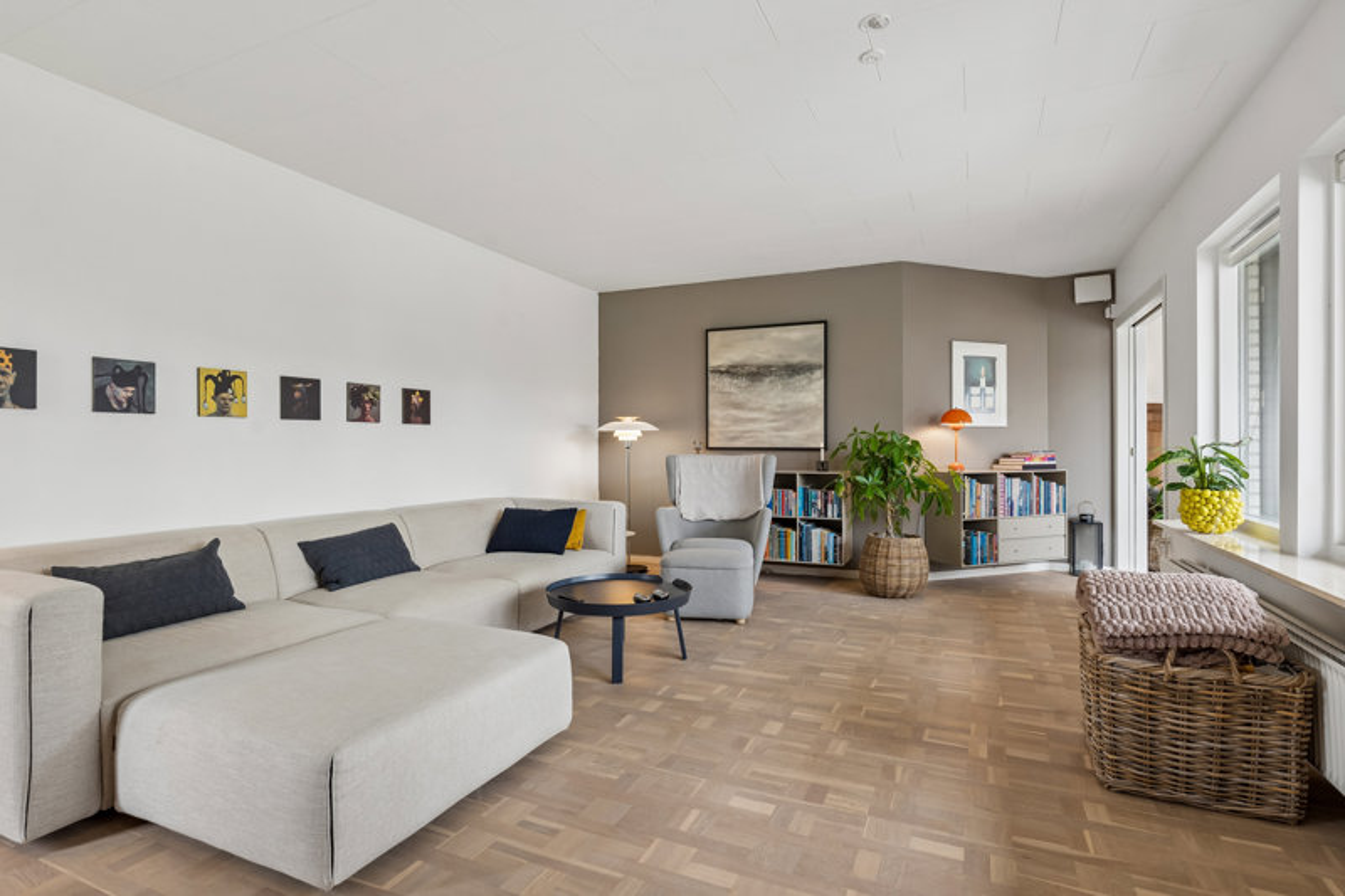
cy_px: 448
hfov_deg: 90.0
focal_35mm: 18
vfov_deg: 67.4
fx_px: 672
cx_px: 672
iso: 200
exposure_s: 1/4
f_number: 8
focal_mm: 18
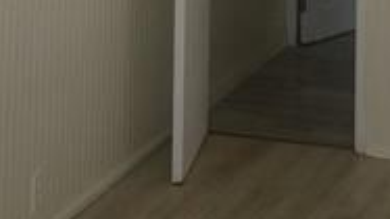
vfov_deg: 7.1
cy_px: -407
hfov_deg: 13.9
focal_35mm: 155
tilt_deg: +3.8
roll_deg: -0.2
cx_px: 184
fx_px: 1602
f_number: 1.6
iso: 32
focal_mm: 4.2
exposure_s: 1/360
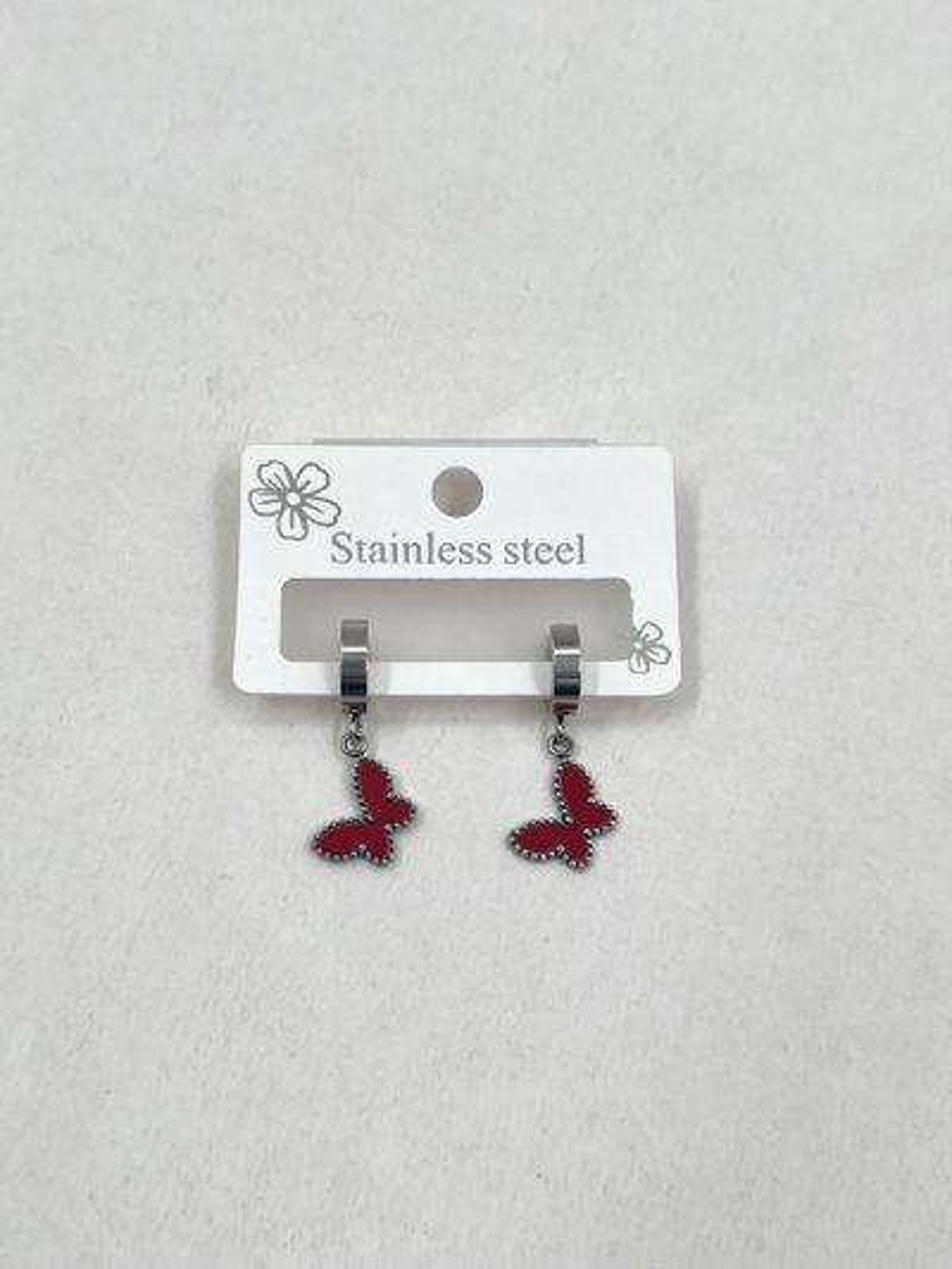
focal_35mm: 26
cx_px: 476
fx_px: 953
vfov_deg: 67.3
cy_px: 634
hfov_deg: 53.1
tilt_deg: -70.3
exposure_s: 1/974
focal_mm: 5.7
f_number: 1.5
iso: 50
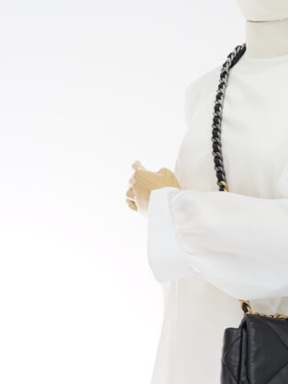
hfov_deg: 12.6
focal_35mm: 116
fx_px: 1287
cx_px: 283
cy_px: 264
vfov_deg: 16.9
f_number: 6.3
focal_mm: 50
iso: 640
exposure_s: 1/10
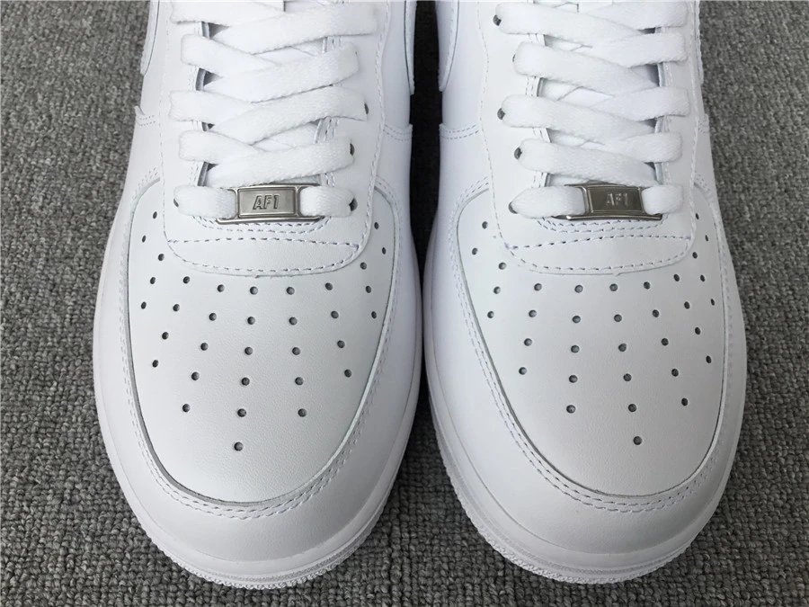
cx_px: 404
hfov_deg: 58.4
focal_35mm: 31
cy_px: 304
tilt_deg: -59.6
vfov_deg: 45.4
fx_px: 724
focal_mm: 3.3
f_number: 2.4
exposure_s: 1/100
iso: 25
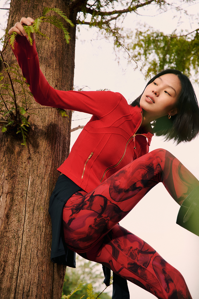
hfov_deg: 31.9
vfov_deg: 46.4
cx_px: 100
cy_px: 150
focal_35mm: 42
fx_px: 348
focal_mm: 42
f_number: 4
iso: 80
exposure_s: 1/125
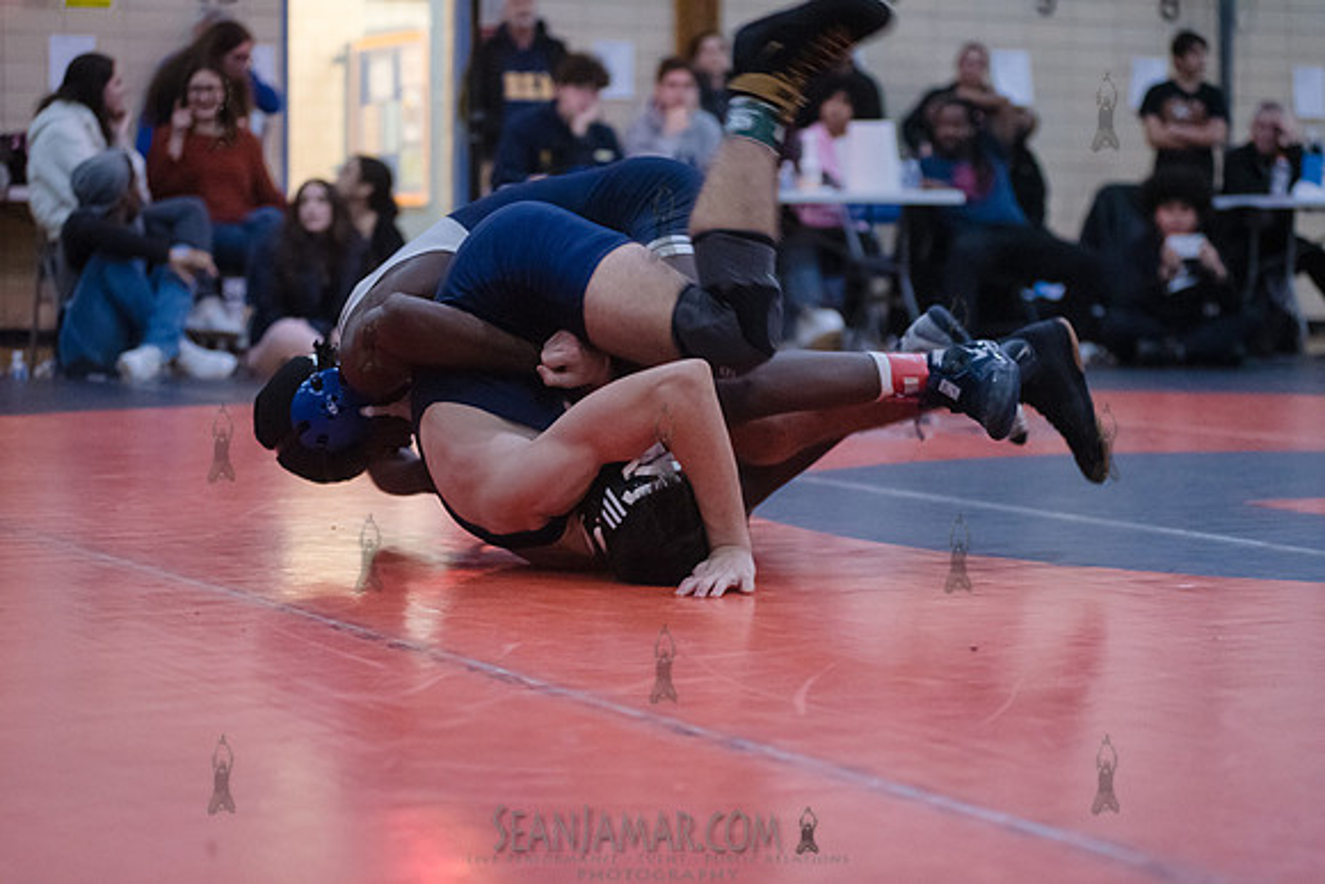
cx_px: 662
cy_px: 442
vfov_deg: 17.1
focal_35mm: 80
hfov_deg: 25.4
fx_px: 2945
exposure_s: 1/320
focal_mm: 80
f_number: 3.2
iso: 8000
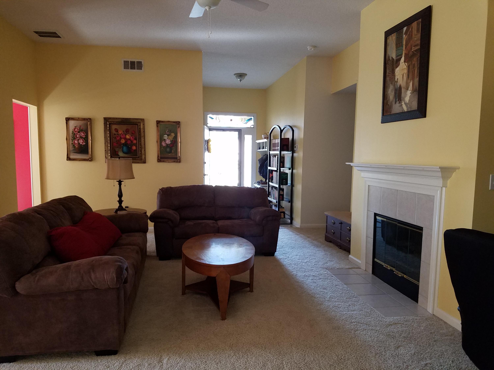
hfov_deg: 67.3
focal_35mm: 26
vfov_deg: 53.1
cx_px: 247
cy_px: 185
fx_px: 371
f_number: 1.7
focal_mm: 4.2
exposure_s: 1/24
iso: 200
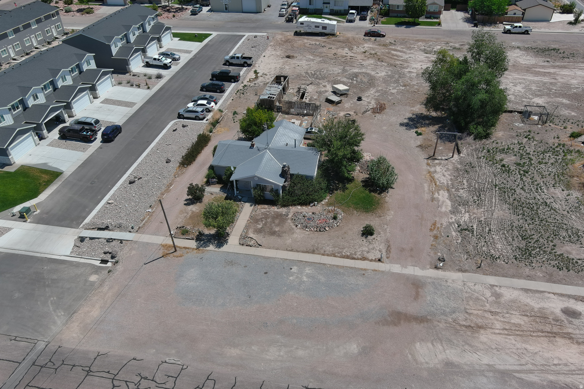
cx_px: 292
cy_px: 194
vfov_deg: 45.0
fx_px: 470
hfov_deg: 63.7
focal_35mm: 29
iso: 100
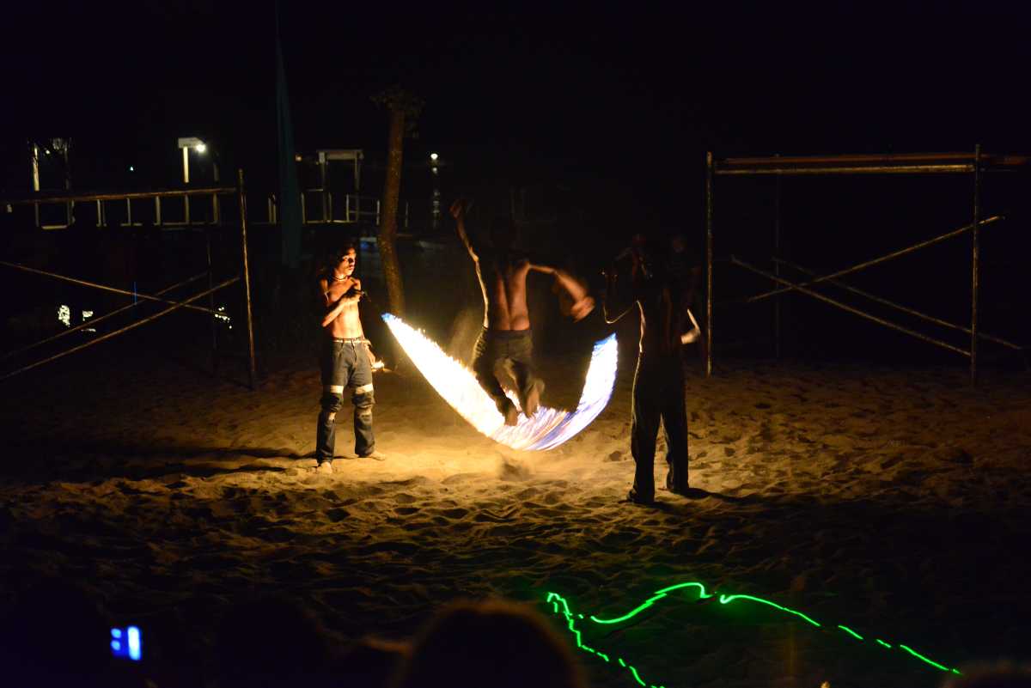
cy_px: 344
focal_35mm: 70
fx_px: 2005
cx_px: 516
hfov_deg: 28.8
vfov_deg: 19.5
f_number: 2.8
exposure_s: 1/40
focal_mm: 70
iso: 6400
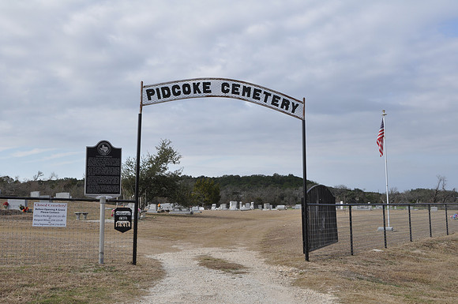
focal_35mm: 52
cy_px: 152
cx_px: 229
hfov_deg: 37.9
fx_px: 667
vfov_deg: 25.7
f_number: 13
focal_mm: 35
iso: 200
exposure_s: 1/160
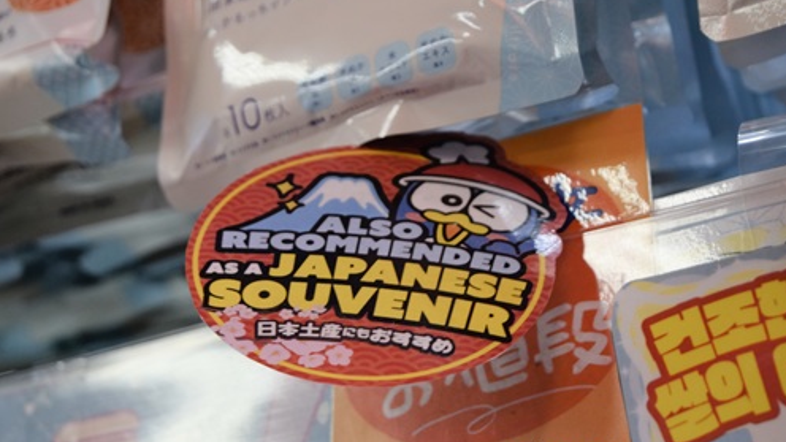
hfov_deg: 27.9
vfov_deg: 15.9
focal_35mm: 76
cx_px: 395
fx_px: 1584
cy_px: 216
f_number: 5.3
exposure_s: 1/100
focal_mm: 48
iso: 400
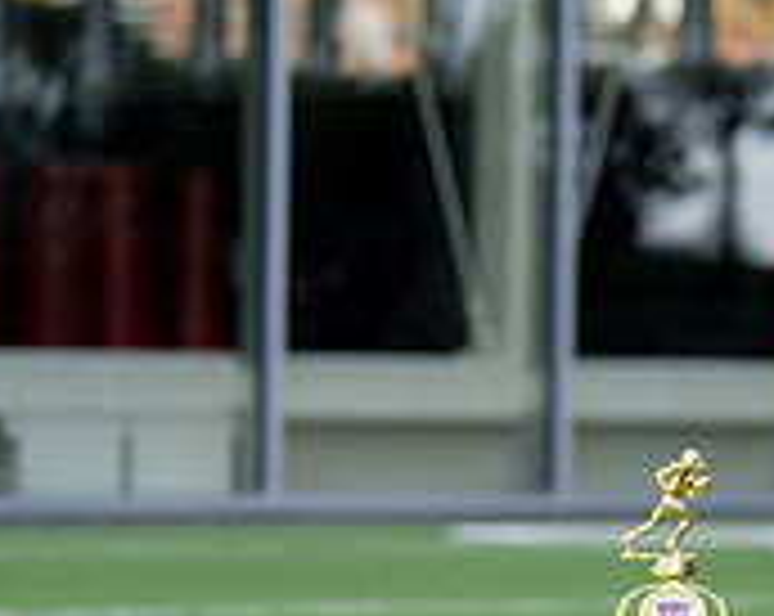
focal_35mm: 279
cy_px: 461
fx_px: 6380
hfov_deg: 6.9
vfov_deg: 5.5
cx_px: 1048
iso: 100
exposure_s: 1/500
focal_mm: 88
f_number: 2.8
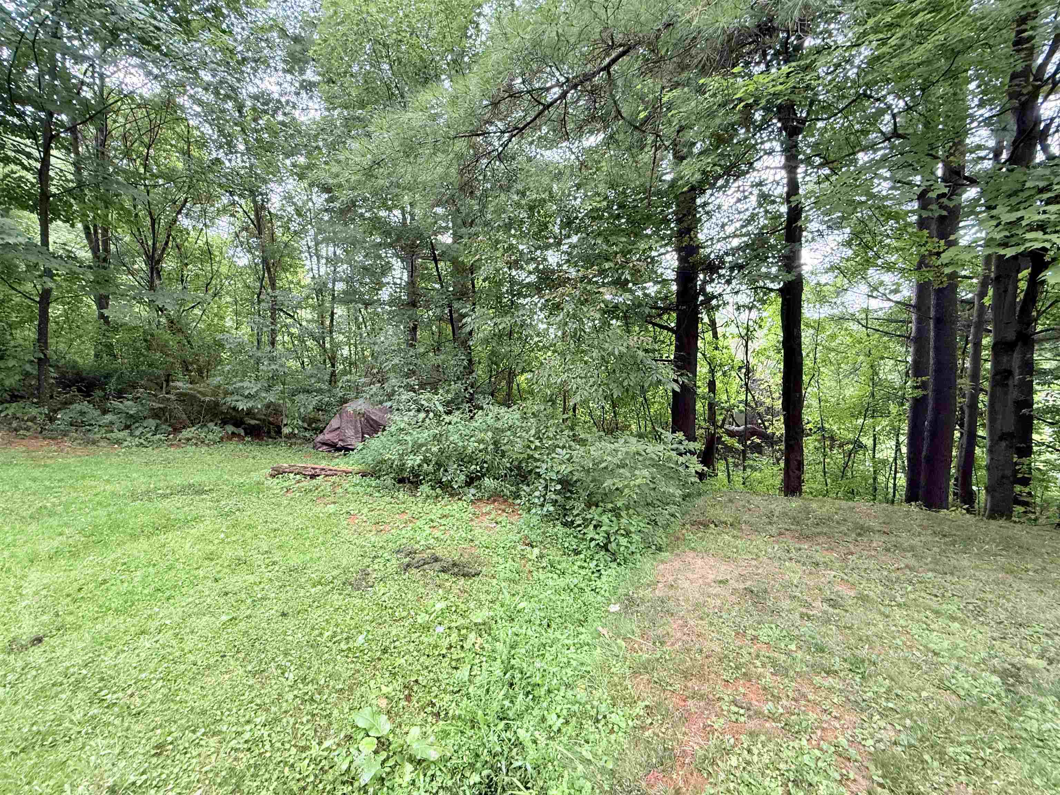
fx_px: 429
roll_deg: -0.3
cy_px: 398
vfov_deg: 85.7
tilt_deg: -1.6
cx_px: 530
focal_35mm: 14
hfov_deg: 102.1
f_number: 2.2
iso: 250
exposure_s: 1/99
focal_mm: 2.22
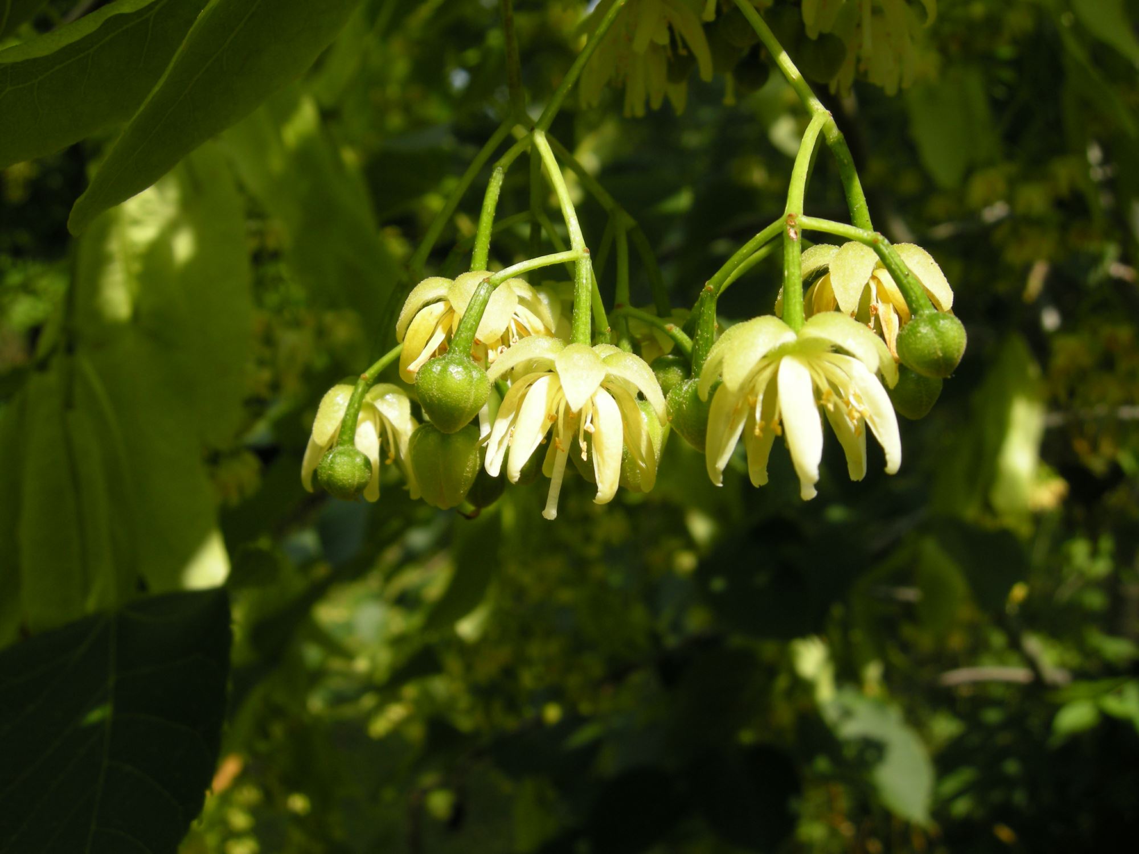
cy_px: 427
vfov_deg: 40.7
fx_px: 1152
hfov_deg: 52.6
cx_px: 570
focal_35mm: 35
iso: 64
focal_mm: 7.5
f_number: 5.4
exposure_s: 1/200
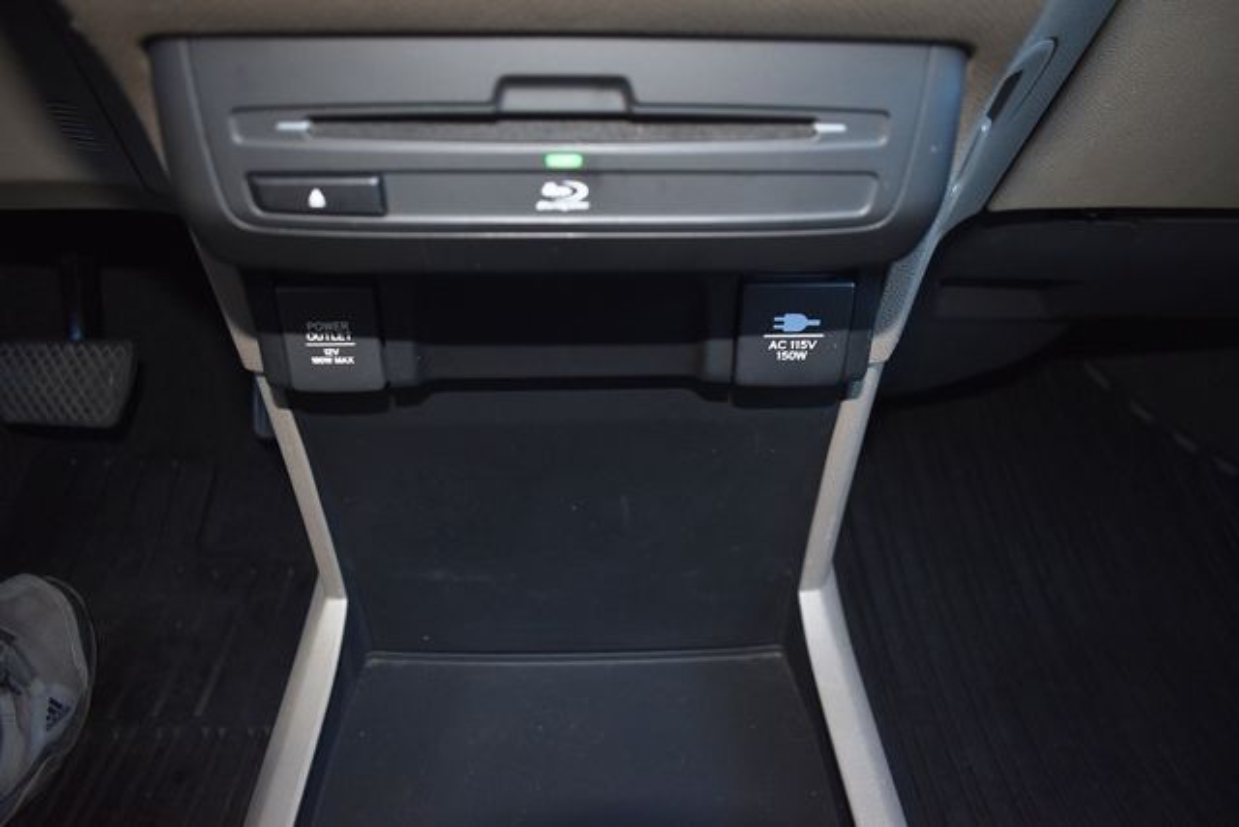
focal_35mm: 27
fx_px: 929
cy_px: 414
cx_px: 620
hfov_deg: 67.4
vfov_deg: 48.0
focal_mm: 18
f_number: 3.5
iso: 560
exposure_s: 1/80
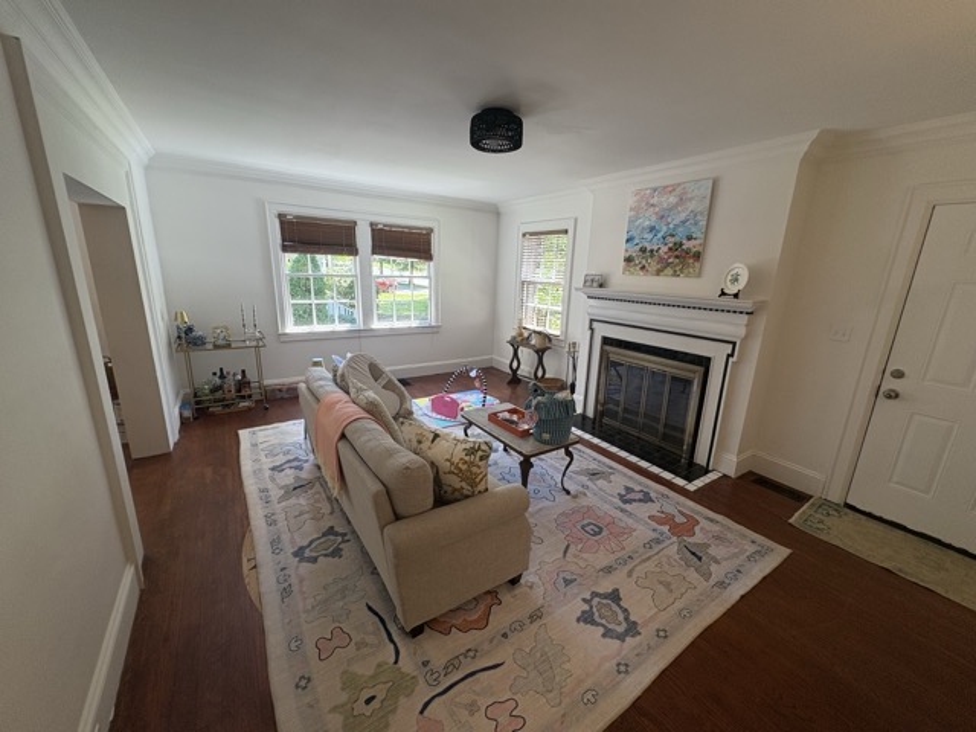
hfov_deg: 102.1
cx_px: 488
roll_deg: -1.0
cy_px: 366
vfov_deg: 85.7
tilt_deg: -14.3
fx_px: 395
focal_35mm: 14
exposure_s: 1/120
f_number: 2.2
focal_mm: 2.22
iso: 160
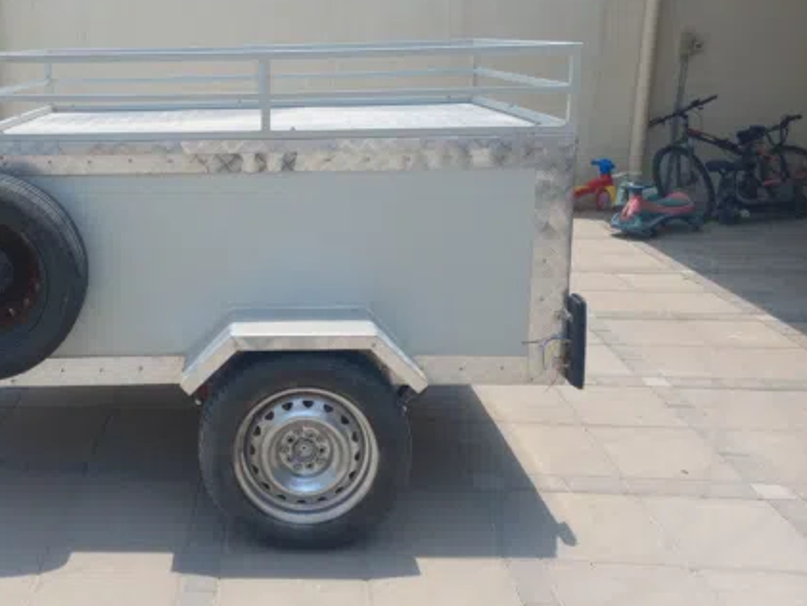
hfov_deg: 47.6
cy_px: 201
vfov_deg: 37.3
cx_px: 228
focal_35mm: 38
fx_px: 886
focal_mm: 4.6
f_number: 1.8
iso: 25
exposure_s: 1/621
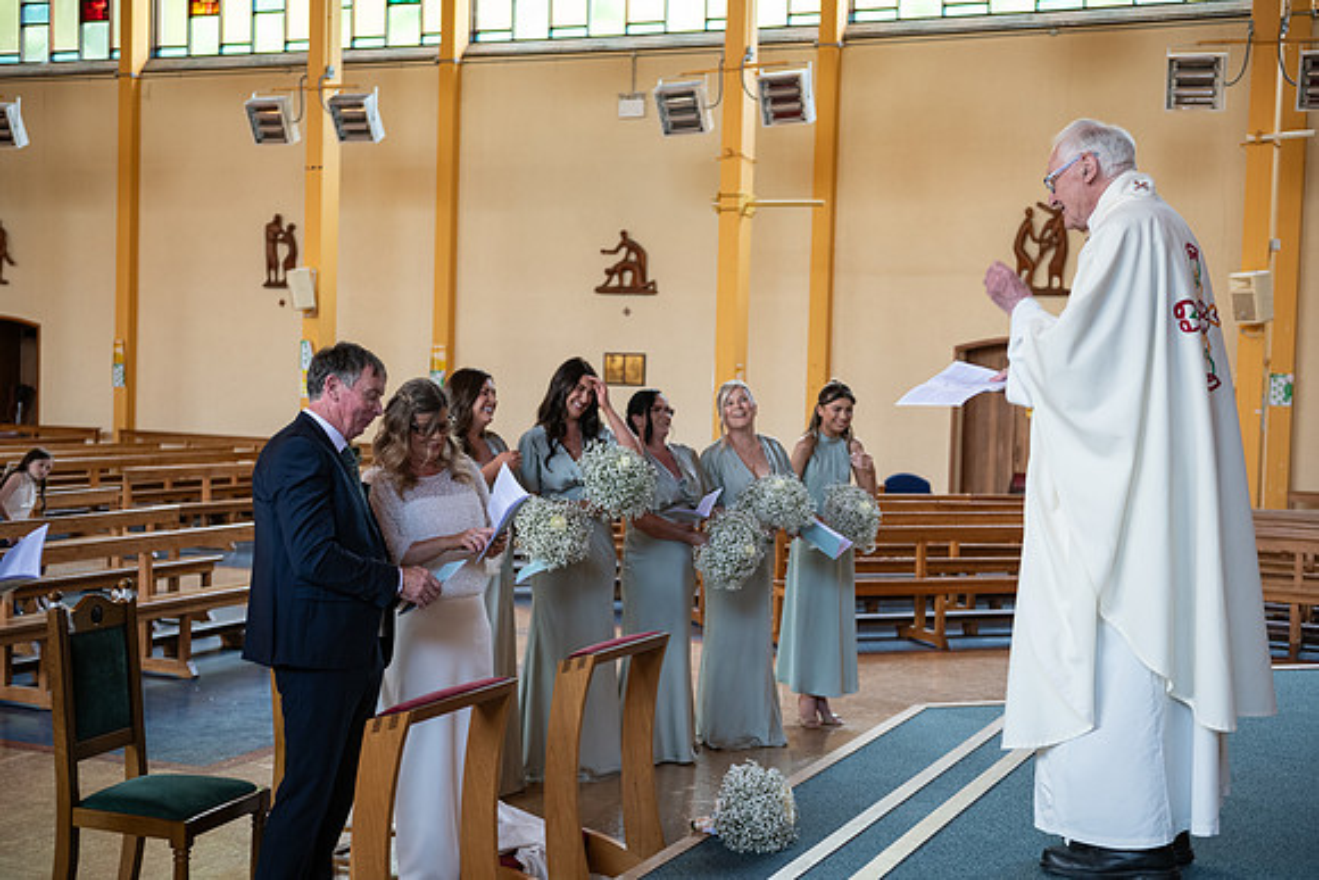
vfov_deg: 28.1
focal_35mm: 48
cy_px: 440
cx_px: 660
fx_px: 1759
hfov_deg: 41.1
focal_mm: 48
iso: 640
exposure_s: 1/160
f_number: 3.5
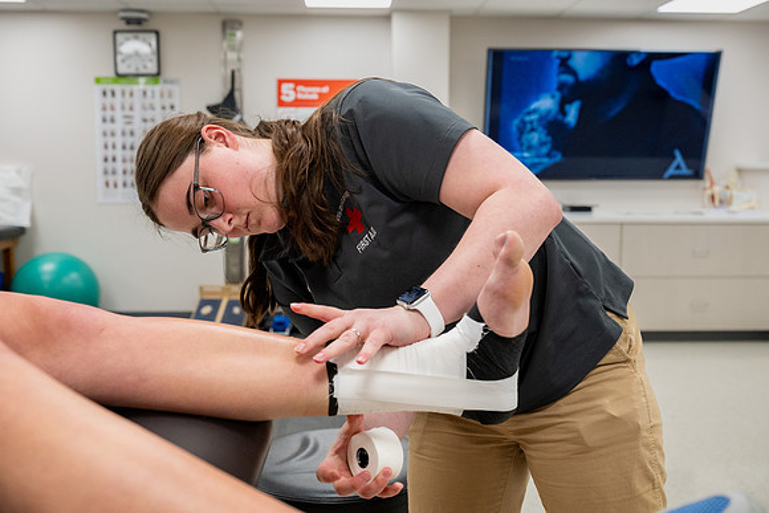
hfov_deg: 50.7
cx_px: 384
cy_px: 256
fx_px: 812
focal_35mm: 38
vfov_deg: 35.1
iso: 1600
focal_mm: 38
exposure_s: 1/400
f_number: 4.5
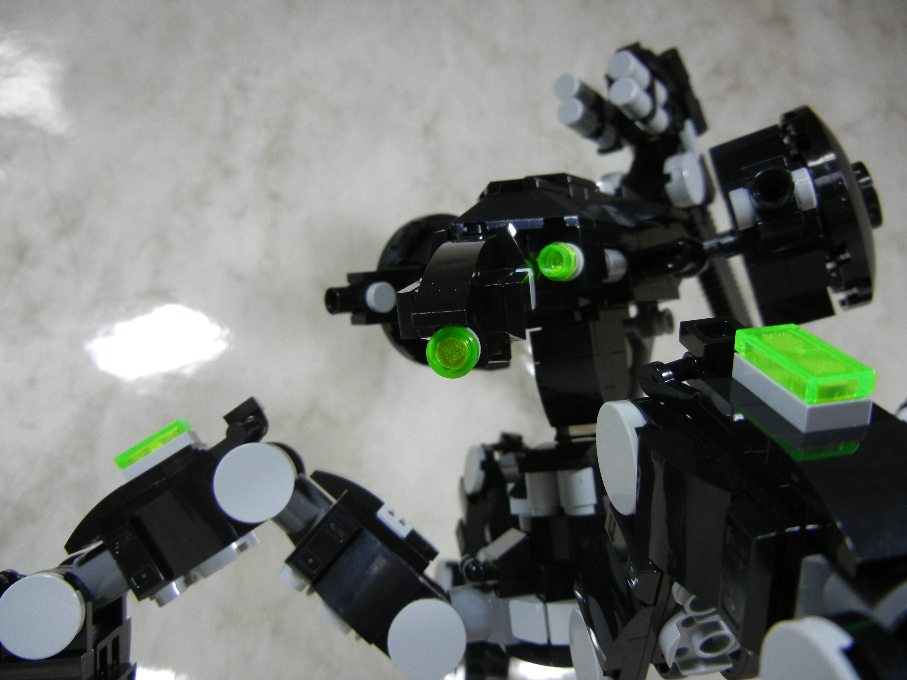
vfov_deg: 46.8
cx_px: 454
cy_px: 340
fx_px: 786
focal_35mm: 30
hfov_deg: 60.0
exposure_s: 1/73.8
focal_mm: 5.4
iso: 400
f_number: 3.5
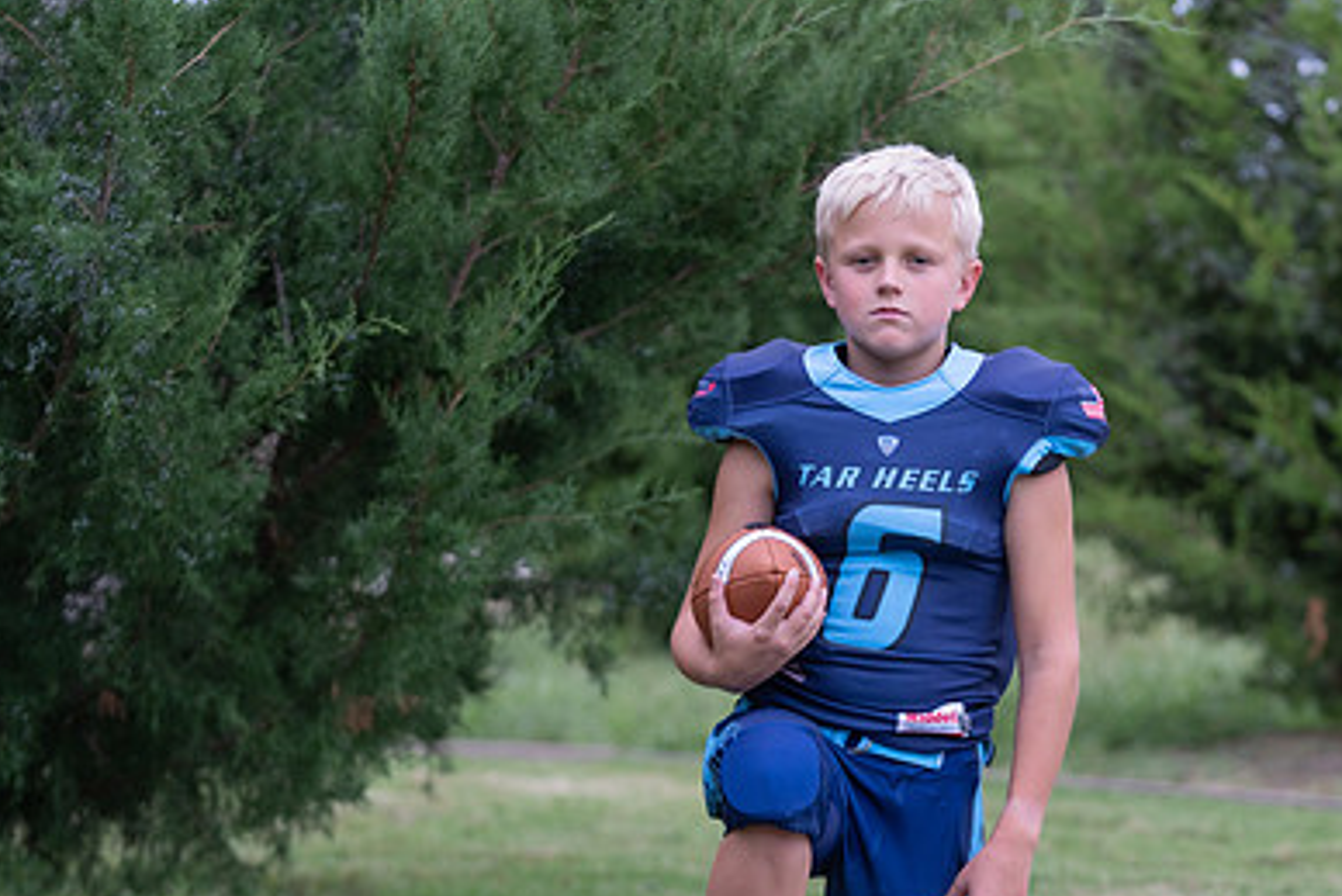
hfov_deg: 16.9
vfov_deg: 11.3
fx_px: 4512
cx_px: 892
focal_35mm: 121
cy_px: 562
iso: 640
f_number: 2.8
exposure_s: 1/320
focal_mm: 81
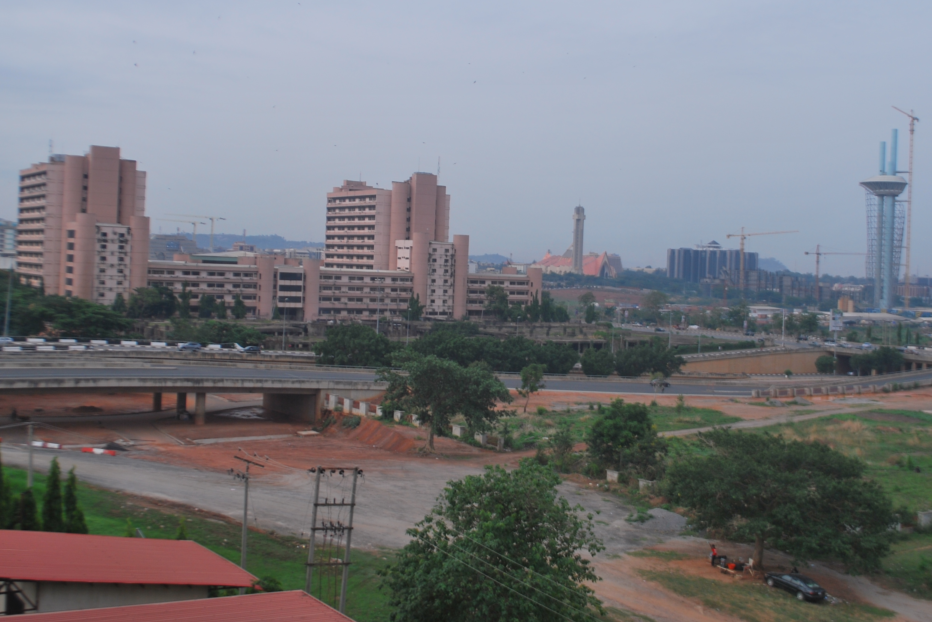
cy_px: 257
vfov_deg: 29.8
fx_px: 1165
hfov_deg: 43.6
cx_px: 464
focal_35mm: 45
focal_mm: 24
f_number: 5
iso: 100
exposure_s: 1/200
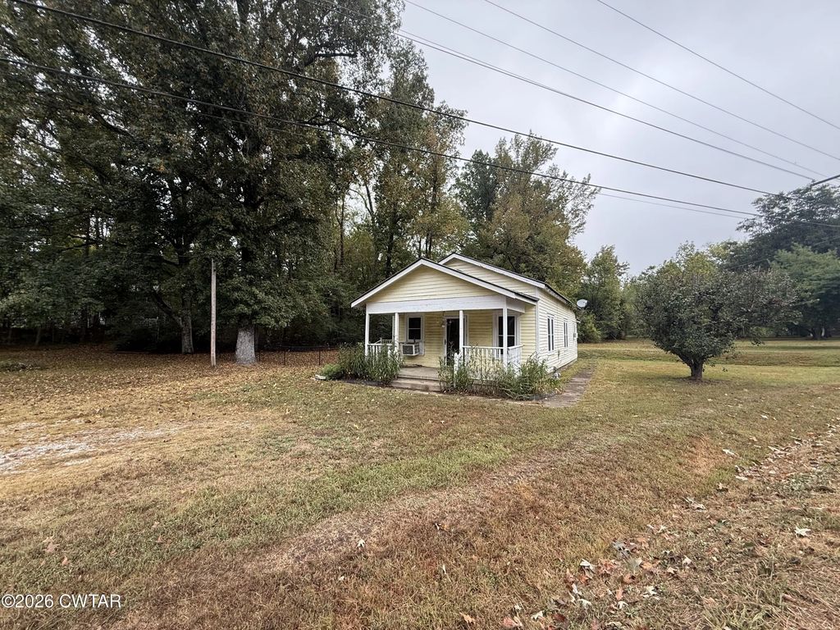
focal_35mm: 14
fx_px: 340
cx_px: 420
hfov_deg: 102.1
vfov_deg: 85.7
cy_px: 315
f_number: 2.2
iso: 64
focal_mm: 2.22
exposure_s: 1/300
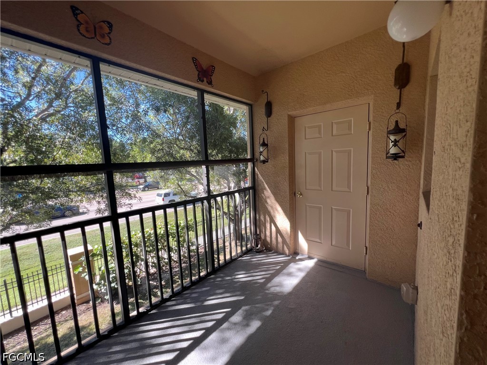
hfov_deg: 106.2
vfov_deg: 89.9
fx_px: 183
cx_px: 244
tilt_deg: -7.4
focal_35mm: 13
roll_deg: +2.3
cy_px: 182
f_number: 1.8
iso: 32
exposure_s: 1/121
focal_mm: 1.57
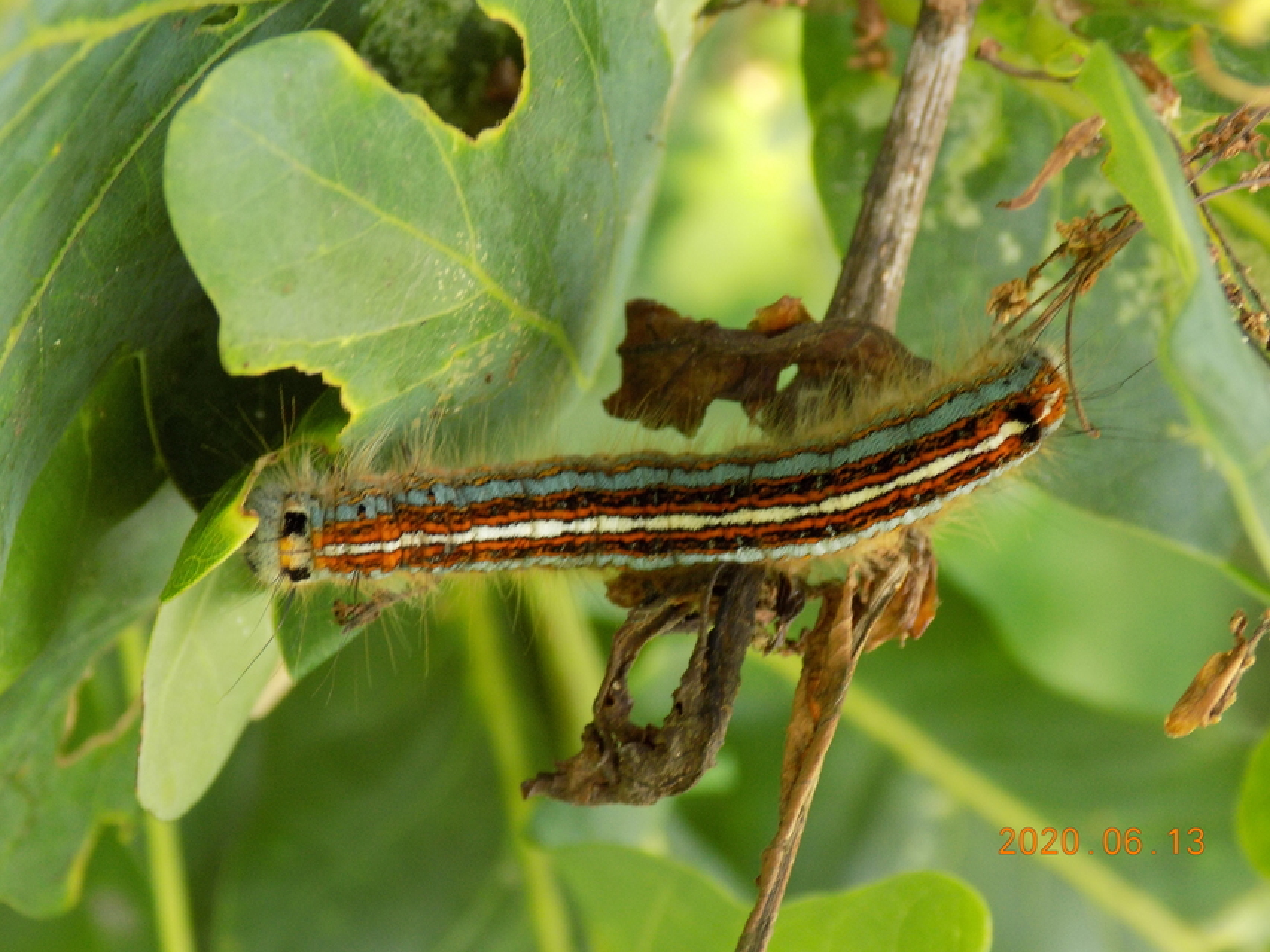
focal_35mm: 118
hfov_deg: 16.7
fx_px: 4330
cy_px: 476
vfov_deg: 12.6
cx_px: 635
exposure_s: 1/30
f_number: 4.8
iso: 160
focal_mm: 20.9
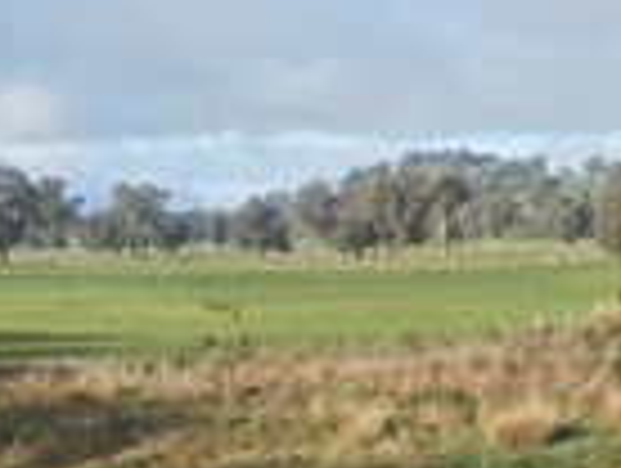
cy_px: 756
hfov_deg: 17.9
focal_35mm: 109
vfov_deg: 12.7
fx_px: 1959
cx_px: 140
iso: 32
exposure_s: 1/775
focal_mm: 4.15
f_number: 2.2
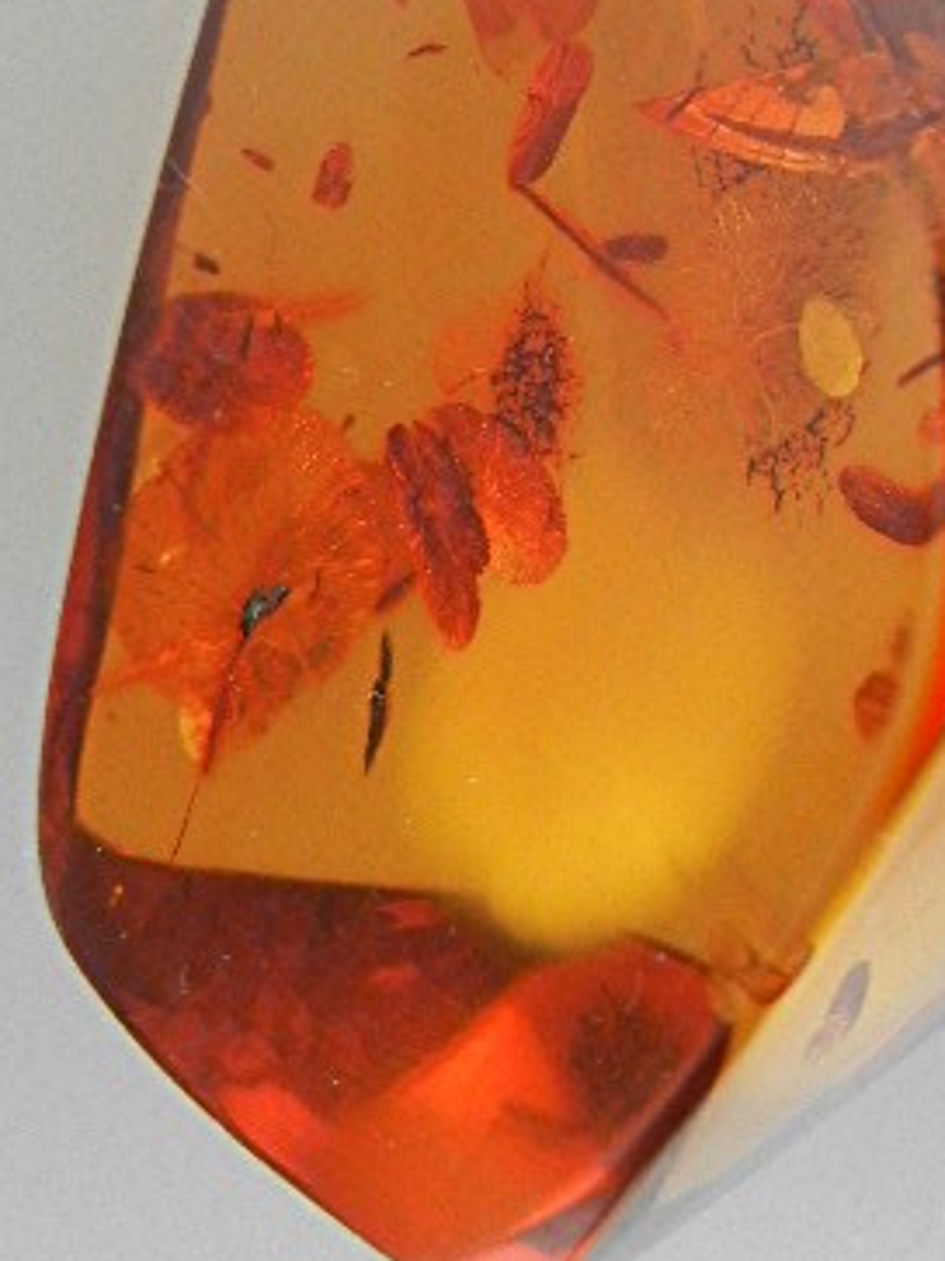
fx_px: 2185
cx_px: 542
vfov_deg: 31.6
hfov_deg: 24.4
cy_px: 309
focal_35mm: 60
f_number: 3.6
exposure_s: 1/5.6
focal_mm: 6.2
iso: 200
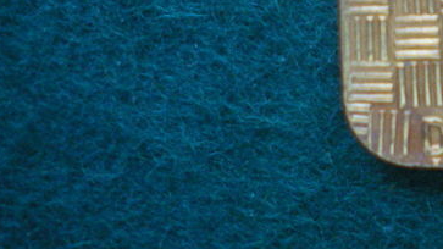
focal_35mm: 114
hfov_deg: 17.5
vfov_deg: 10.1
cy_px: -181
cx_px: 596
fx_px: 1339
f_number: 3.1
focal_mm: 6.3
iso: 250
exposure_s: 1/50
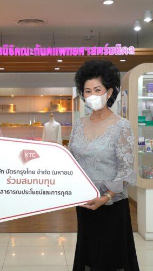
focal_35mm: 56
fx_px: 404
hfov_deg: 21.3
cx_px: 42
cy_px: 136
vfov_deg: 37.2
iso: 800
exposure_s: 1/200
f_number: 4
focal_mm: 35
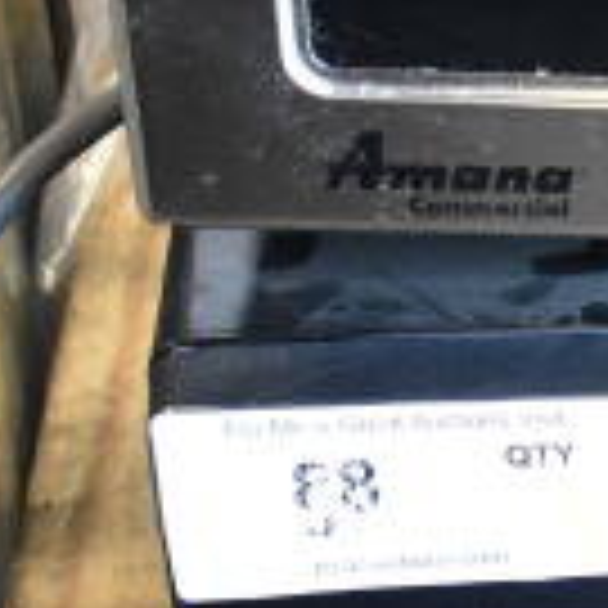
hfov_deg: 10.8
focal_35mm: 144
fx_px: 2860
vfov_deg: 12.0
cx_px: 1306
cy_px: 579
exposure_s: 1/40
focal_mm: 25
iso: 2000
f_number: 4
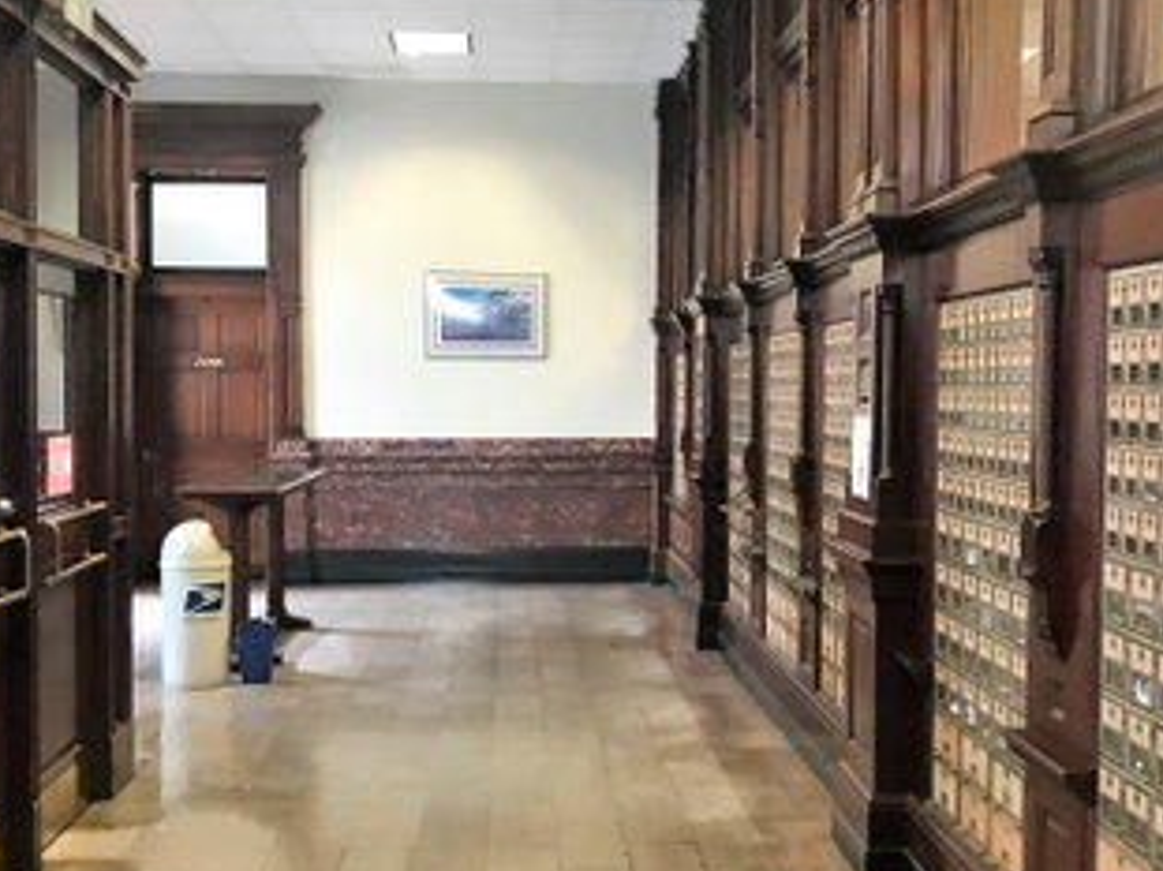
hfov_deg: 51.4
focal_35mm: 36
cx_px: 580
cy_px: 520
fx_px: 1209
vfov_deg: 39.5
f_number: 1.8
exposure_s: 1/15
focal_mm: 3.99
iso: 50
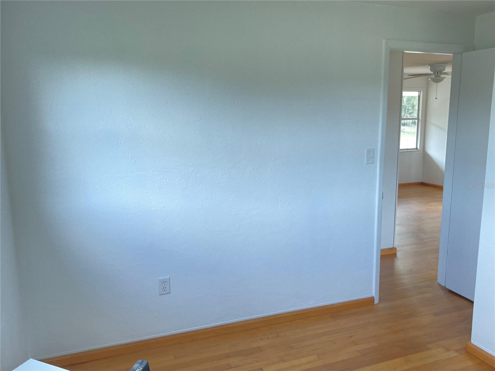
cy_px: 186
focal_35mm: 29
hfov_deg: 61.7
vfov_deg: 48.2
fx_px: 415
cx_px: 248
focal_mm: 3
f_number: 1.8
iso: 80
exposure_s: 1/60
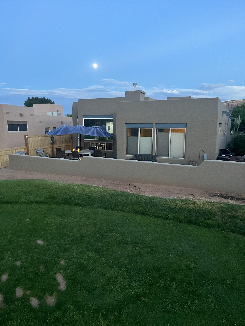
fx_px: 245
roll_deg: +0.0
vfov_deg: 67.3
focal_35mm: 26
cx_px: 122
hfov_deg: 53.1
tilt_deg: -11.1
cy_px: 163
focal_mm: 5.1
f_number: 1.6
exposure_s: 1/36
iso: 640
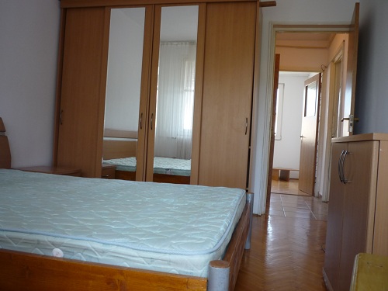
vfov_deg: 44.2
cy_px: 146
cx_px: 194
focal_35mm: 32
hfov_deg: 56.8
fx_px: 359
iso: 125
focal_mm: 5.2
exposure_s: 1/30
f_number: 3.3
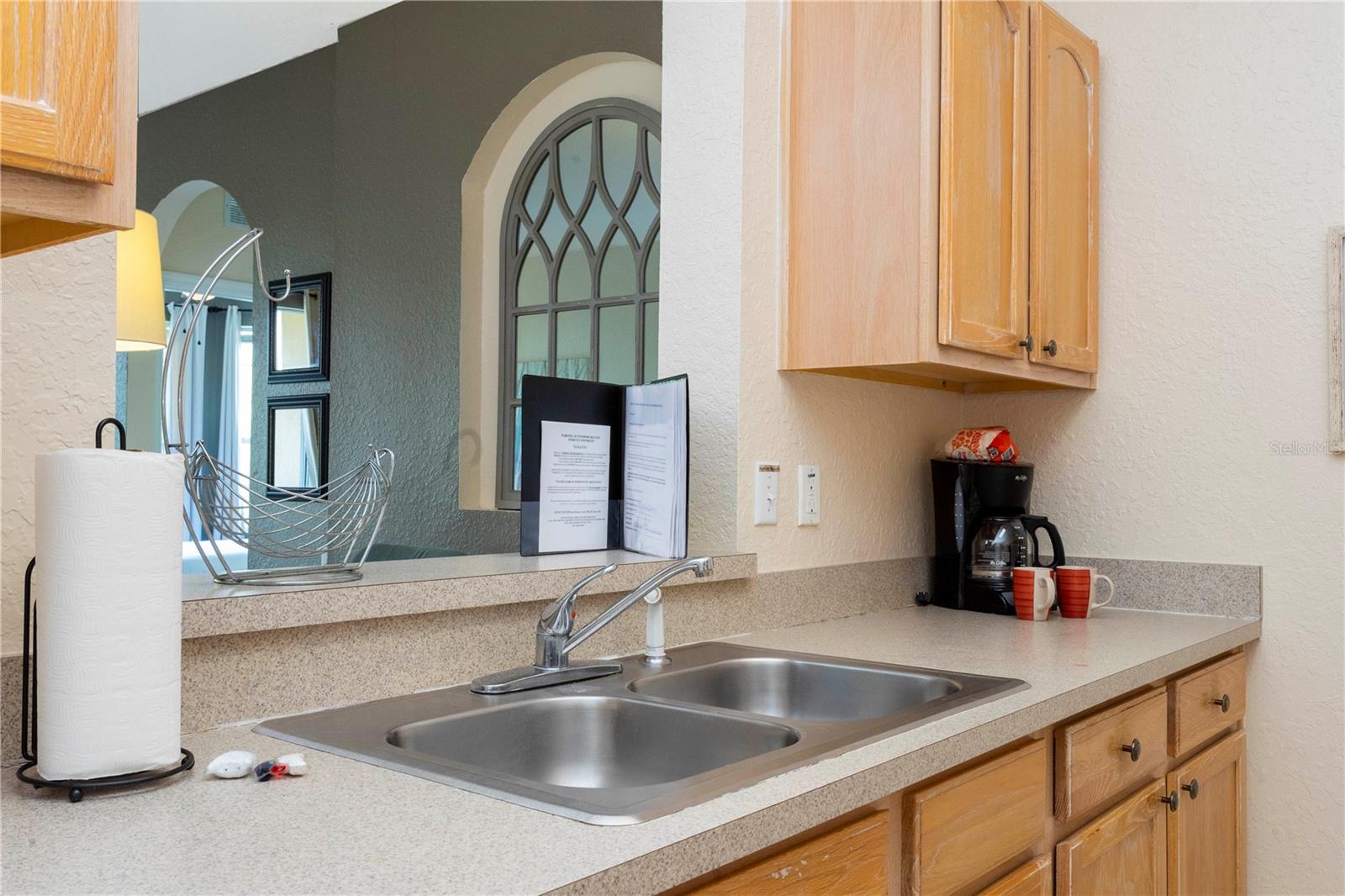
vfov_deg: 41.1
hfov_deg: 58.7
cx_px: 672
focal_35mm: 32
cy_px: 448
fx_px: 1195
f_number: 14
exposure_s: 1/10
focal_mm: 32
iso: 1000
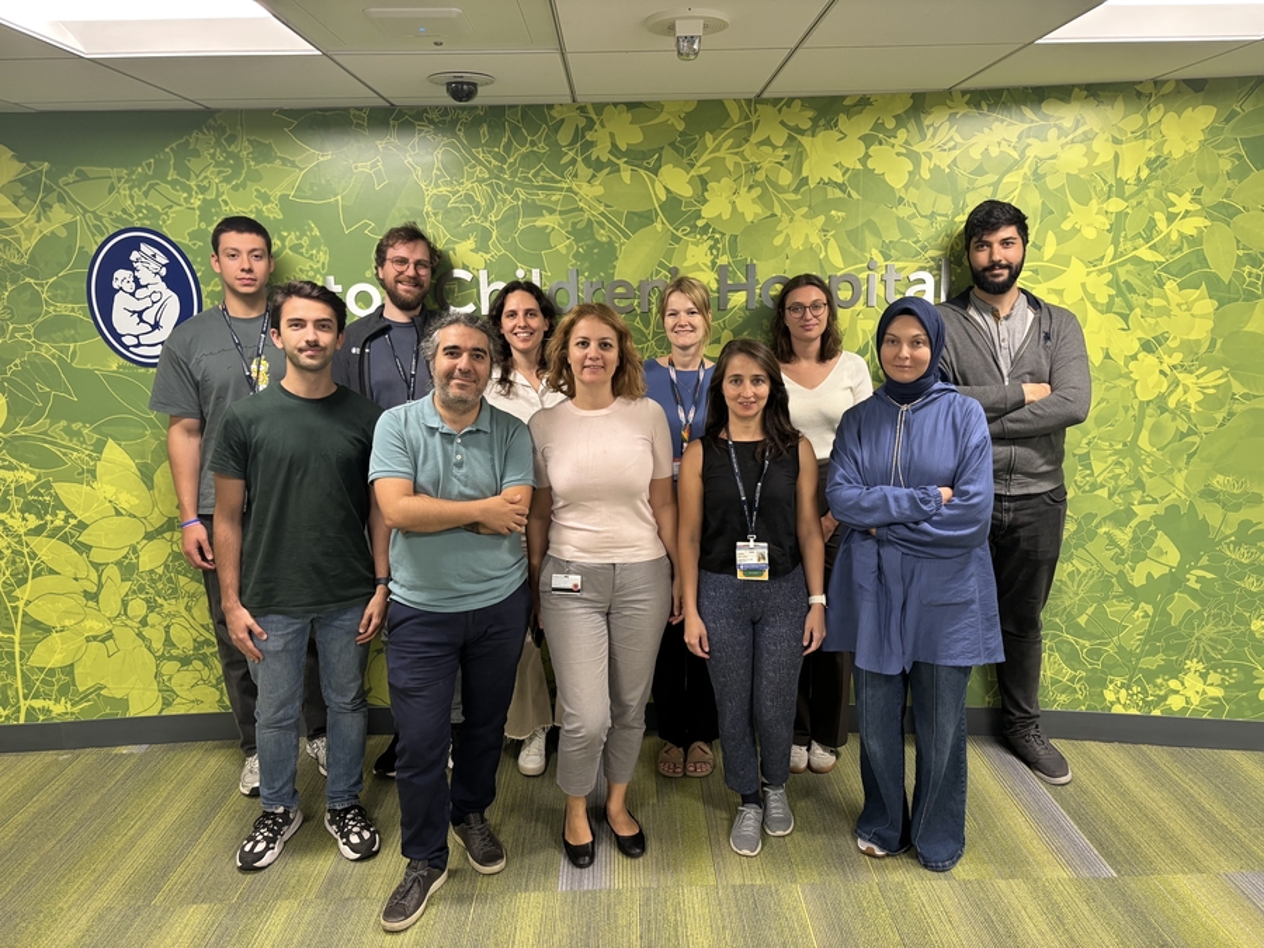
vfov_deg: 53.1
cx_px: 632
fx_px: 949
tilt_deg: -12.1
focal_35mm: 26
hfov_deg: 67.3
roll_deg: +0.9
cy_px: 474
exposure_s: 1/59
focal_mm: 5.96
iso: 125
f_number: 1.6
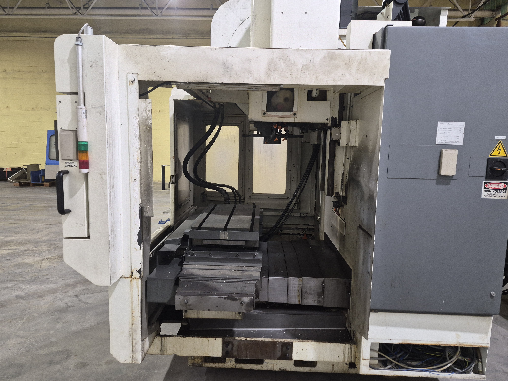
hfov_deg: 73.9
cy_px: 190
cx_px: 254
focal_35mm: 23
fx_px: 338
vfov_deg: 58.9
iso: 400
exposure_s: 1/120
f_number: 1.8
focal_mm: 5.4
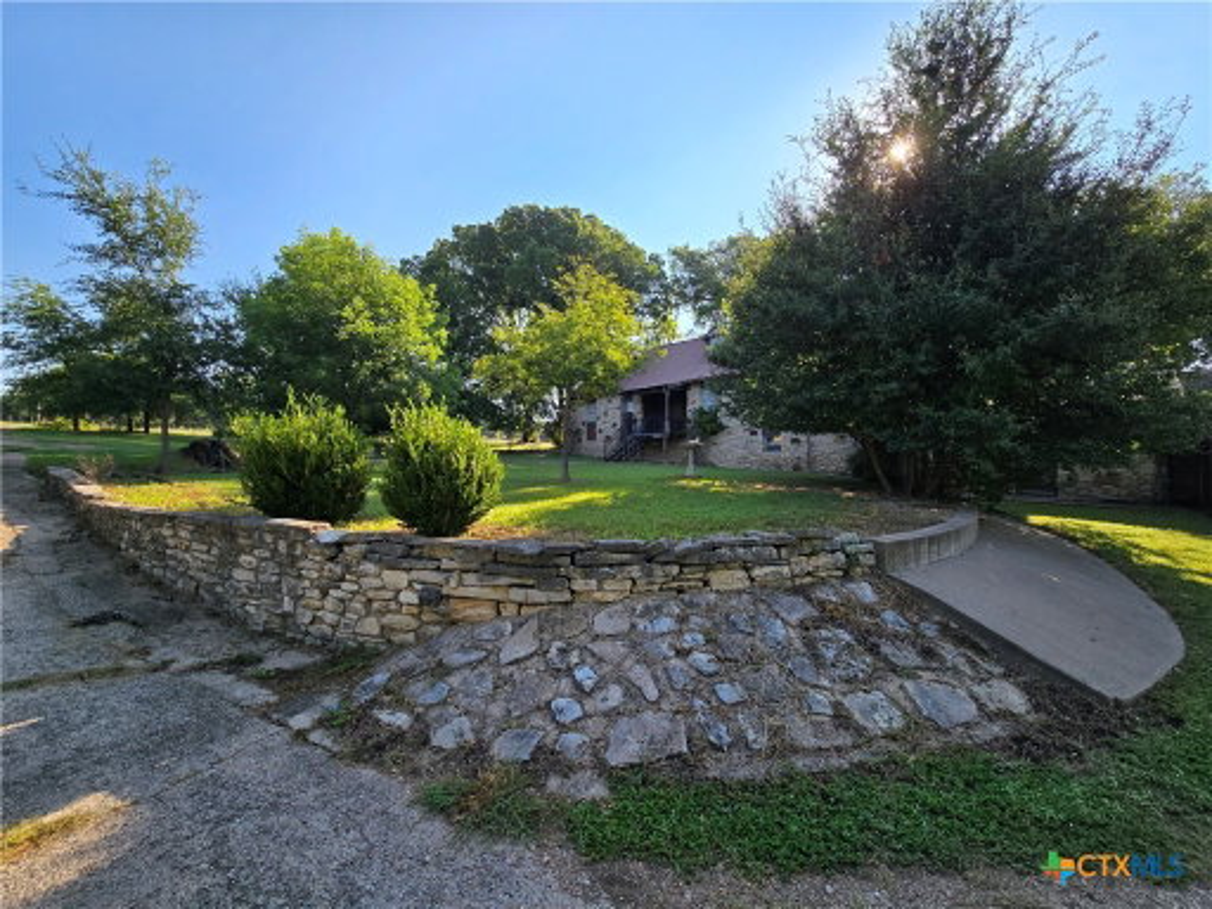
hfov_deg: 106.2
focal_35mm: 13
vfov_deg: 89.9
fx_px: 455
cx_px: 606
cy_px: 454
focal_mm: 2.2
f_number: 2.2
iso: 50
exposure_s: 1/1151
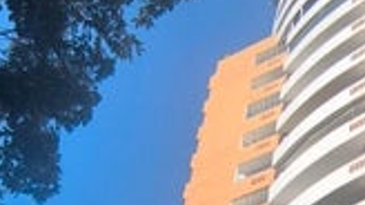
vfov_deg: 14.9
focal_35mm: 68
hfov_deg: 29.0
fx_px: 658
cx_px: 367
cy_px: 394
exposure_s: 1/1786
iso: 50
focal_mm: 1.65
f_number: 2.2
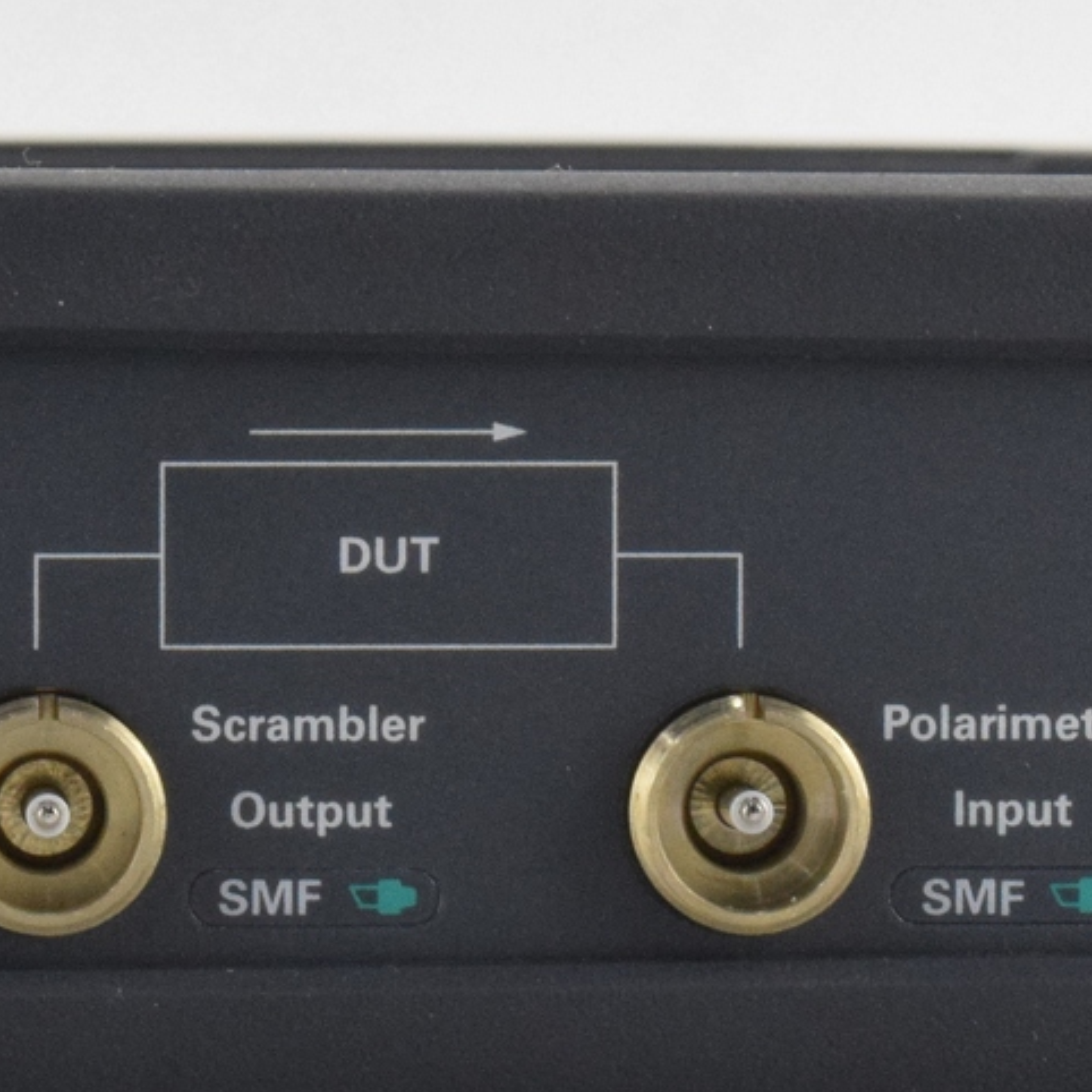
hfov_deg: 5.9
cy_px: 490
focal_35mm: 298
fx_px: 10629
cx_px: 97
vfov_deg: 5.9
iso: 1600
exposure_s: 1/30
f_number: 22
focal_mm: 55
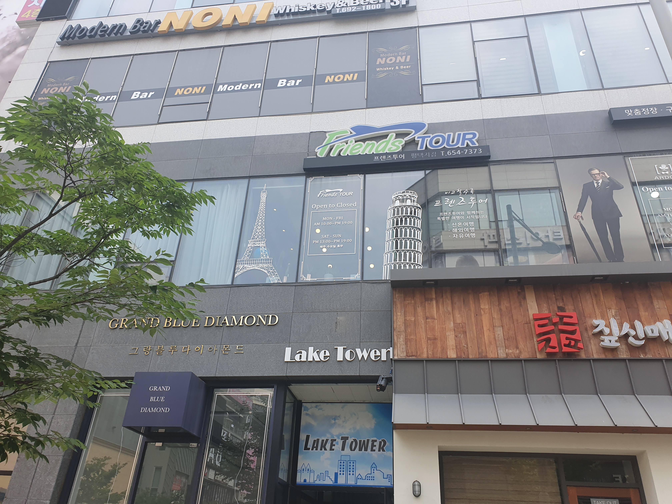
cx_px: 336
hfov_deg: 67.3
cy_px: 252
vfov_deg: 53.1
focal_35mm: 26
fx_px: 505
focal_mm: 4.32
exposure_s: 1/435
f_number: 2.4
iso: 50
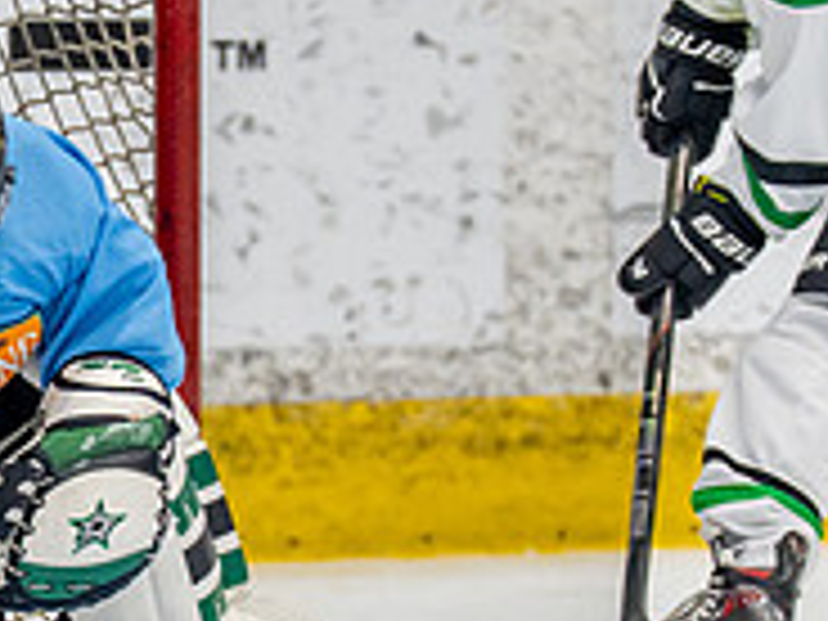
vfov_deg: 1.6
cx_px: -135
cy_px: 523
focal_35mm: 941
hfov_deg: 2.1
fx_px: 22508
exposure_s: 1/1250
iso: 1000
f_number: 2.8
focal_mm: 200
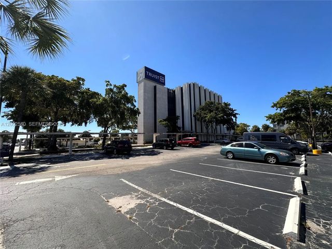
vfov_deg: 85.7
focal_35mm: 14
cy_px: 124
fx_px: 134
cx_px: 166
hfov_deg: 102.1
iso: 40
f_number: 2.2
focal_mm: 2.22
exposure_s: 1/1221
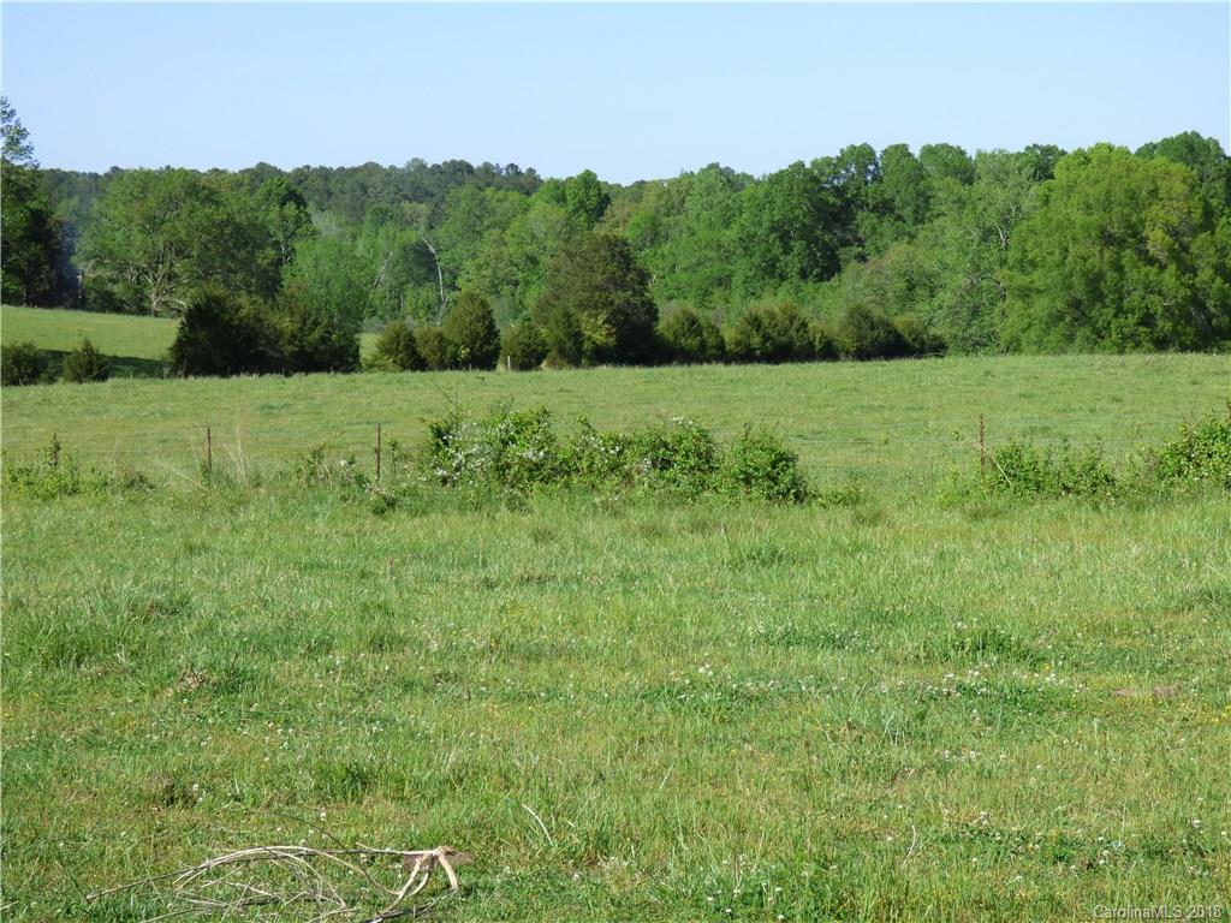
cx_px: 616
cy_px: 462
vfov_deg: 17.8
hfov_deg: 23.6
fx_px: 2952
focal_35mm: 83
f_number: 4.5
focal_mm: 13.94
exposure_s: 1/500
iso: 100
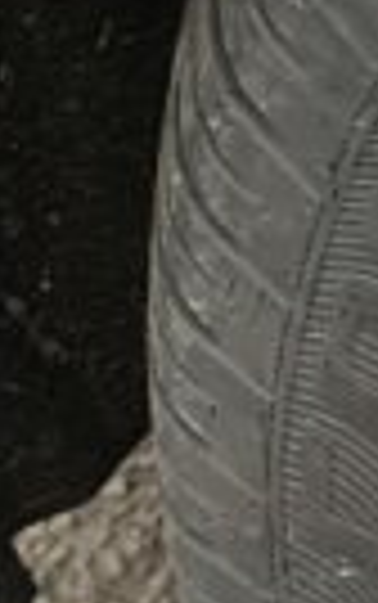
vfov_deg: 11.3
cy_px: 232
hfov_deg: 6.2
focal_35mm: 185
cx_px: 1323
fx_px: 3043
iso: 100
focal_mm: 4.25
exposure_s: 1/84
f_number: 1.8
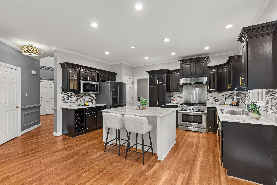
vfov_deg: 73.7
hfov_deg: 96.7
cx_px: 138
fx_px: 123
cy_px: 92
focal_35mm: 16
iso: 400
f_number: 8
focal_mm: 16
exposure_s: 1
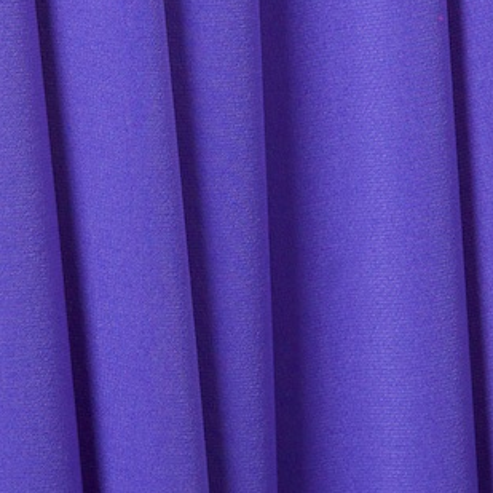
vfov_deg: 7.5
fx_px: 3784
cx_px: 246
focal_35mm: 235
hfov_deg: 7.5
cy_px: 184
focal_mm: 95
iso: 200
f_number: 11
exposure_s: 1/250
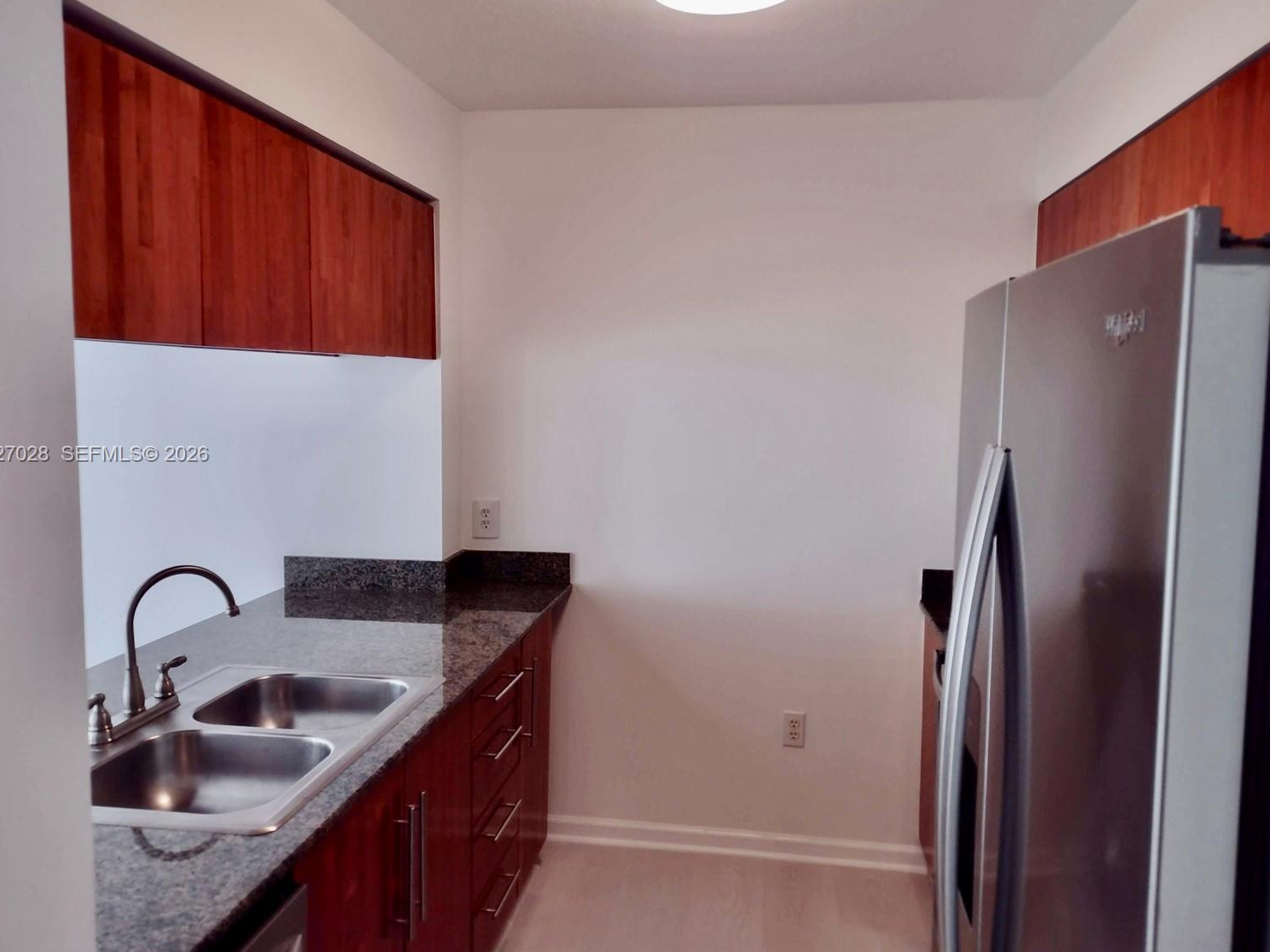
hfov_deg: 61.7
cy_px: 455
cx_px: 625
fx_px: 1064
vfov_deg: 48.2
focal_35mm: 29
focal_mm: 4.71
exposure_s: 1/120
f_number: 1.7
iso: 116
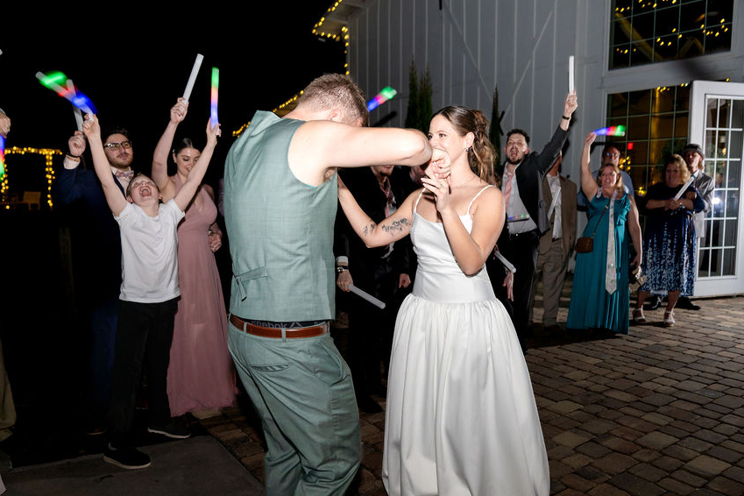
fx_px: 599
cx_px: 429
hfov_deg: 63.3
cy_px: 269
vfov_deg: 44.9
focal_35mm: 29
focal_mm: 24
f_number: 2.8
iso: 640
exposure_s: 1/100
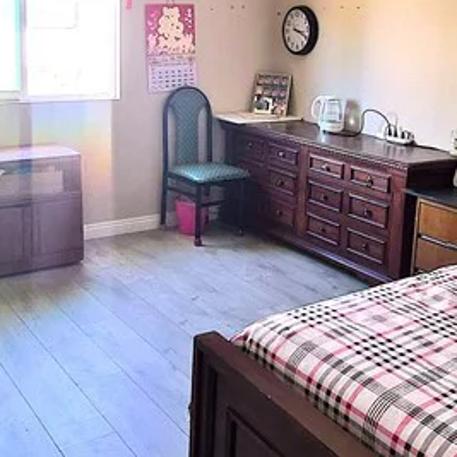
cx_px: 286
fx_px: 657
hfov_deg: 38.1
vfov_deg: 37.6
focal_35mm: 44
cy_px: 128
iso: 200
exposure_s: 1/60
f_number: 2.2
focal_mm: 1.7
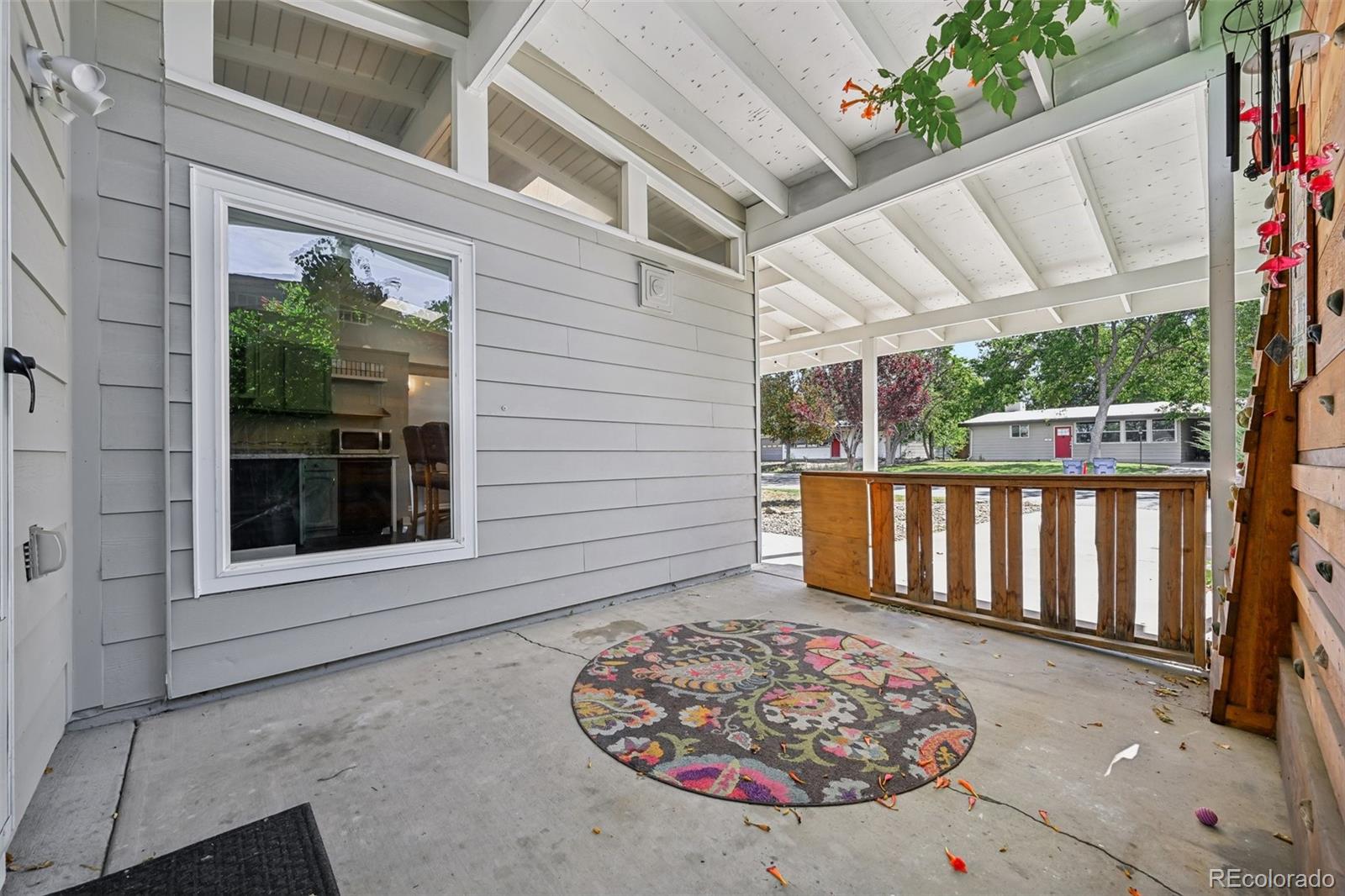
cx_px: 672
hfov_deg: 104.3
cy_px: 448
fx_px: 523
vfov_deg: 81.2
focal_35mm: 14
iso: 64
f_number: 10
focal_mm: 14
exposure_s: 1/25
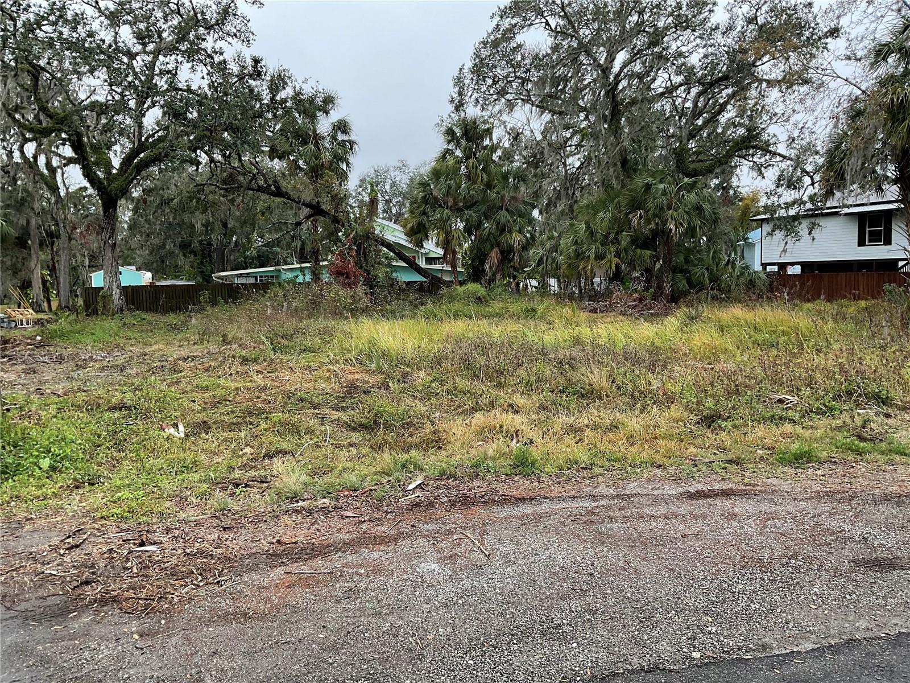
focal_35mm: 29
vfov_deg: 48.2
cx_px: 455
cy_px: 342
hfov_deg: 61.7
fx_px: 762
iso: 16
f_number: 1.8
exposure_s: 1/145
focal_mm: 3
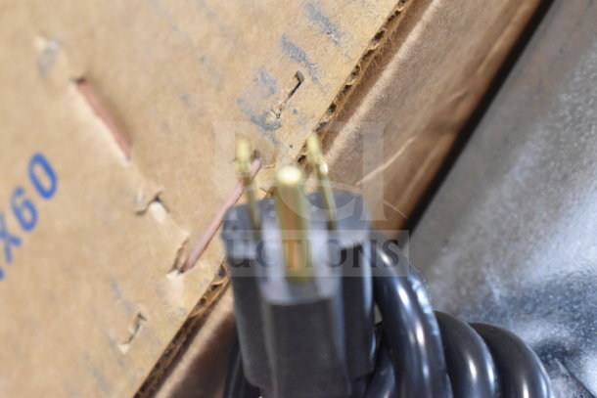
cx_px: 298
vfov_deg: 16.6
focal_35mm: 82
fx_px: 1368
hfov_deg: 24.6
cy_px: 199
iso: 5600
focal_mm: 55
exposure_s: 1/100
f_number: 5.6
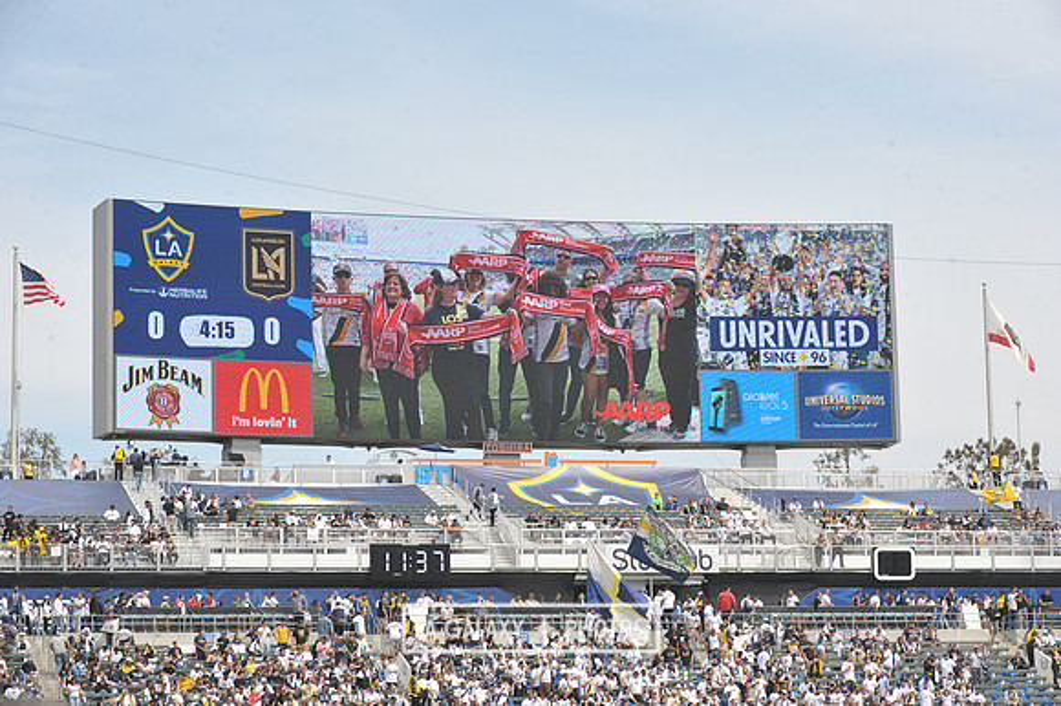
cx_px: 530
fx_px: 3004
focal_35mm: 102
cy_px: 353
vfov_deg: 13.4
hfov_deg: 20.0
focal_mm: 102
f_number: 10
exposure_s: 1/400
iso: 250
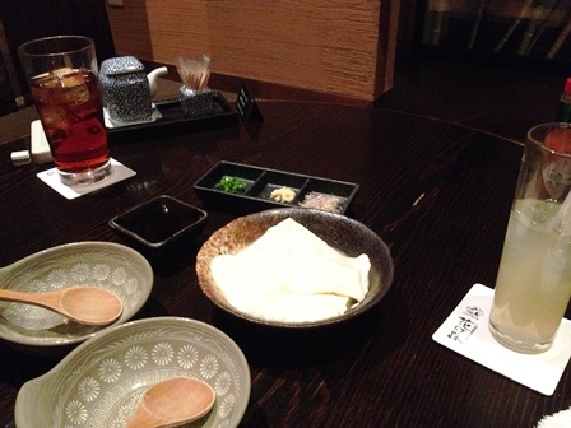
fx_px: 577
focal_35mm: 35
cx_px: 286
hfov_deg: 52.6
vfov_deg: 40.7
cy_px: 214
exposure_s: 1/15
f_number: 2.4
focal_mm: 4.28
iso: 800
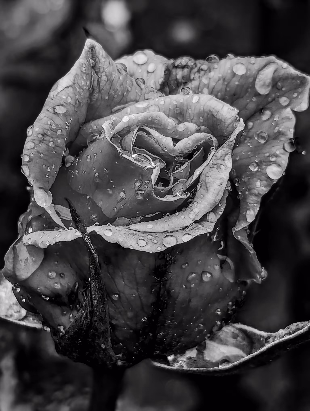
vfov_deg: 71.5
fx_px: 286
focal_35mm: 24
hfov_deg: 56.9
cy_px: 206
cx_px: 155
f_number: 1.9
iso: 43
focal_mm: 6.81
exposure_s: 1/390
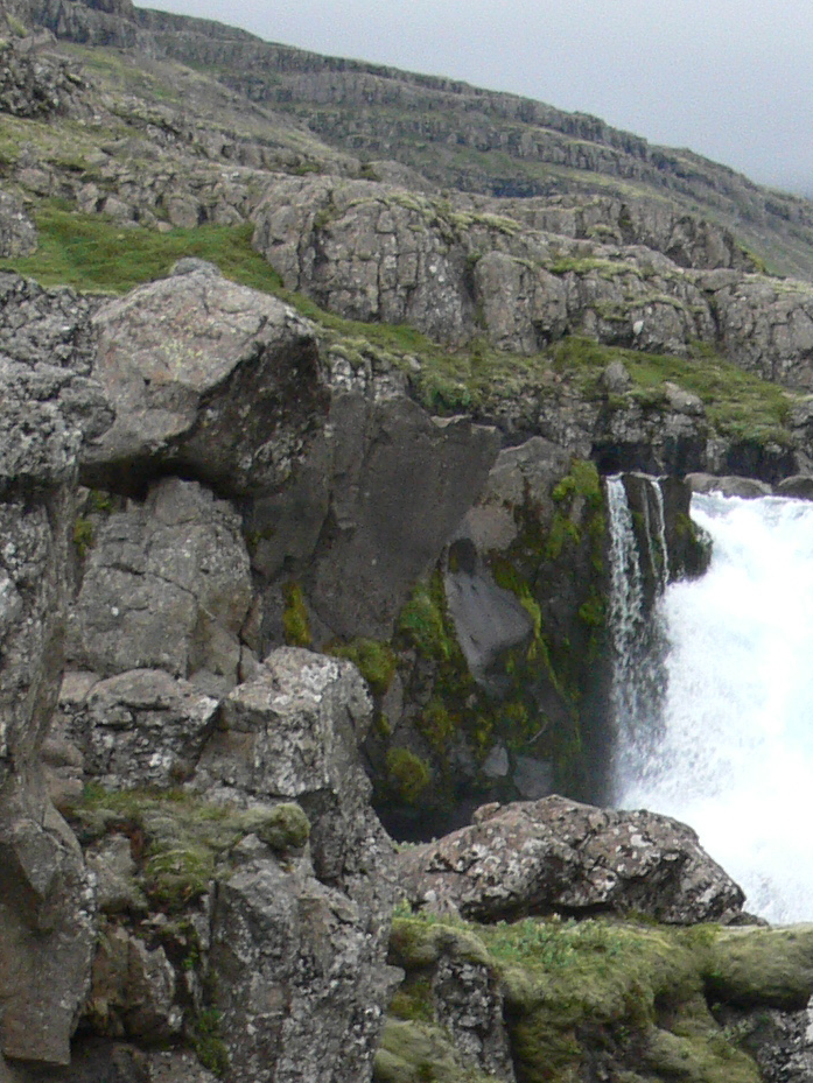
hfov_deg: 11.8
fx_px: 3851
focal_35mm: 123
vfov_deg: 15.0
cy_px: 1584
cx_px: 1004
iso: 100
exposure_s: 1/200
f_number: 5.6
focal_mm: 7.4
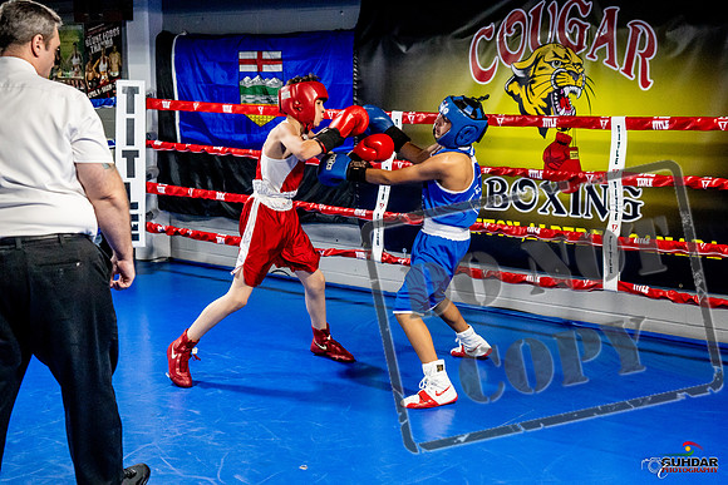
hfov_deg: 38.2
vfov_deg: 26.0
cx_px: 364
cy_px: 242
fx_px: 1052
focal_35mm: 52
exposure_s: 1/800
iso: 5000
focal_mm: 35
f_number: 2.8
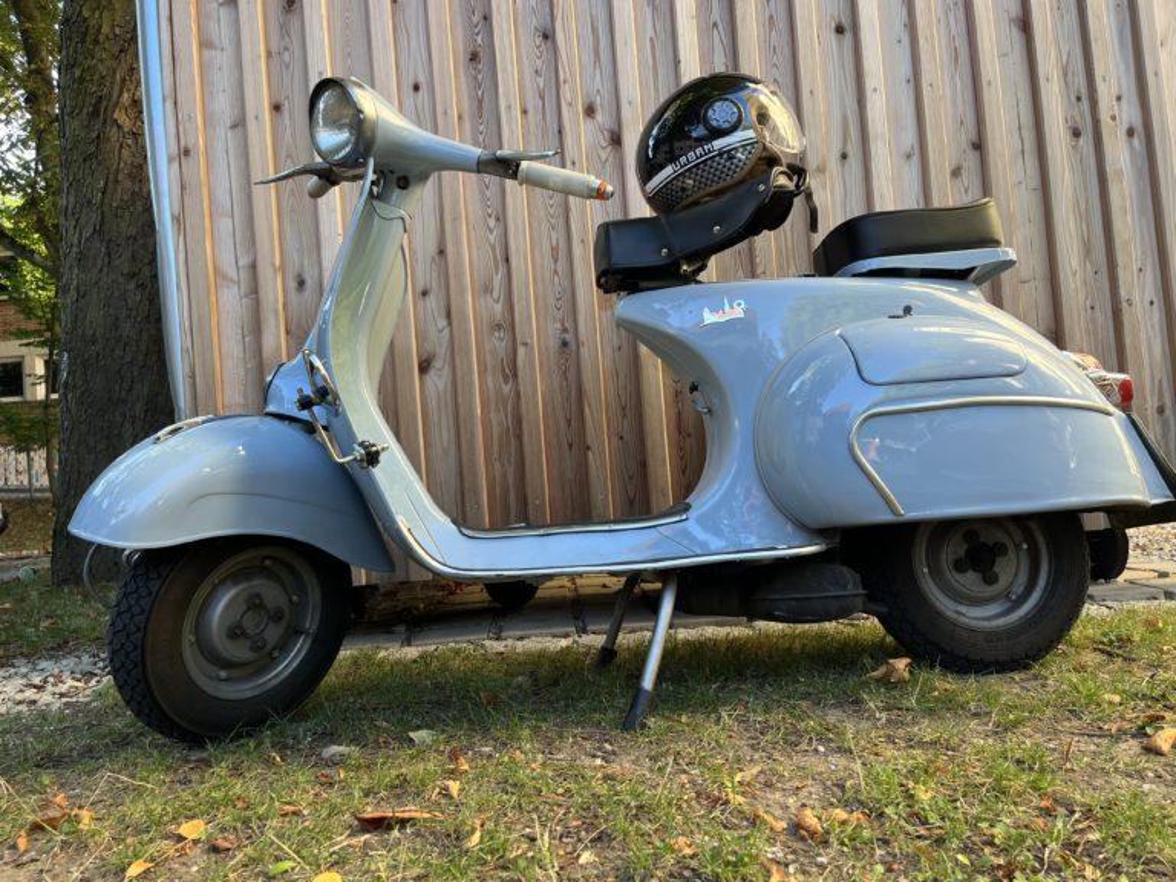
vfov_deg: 53.1
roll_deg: +5.0
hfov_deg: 67.3
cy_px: 441
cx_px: 588
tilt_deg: +2.9
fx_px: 883
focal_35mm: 26
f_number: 1.6
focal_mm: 5.1
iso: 40
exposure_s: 1/122
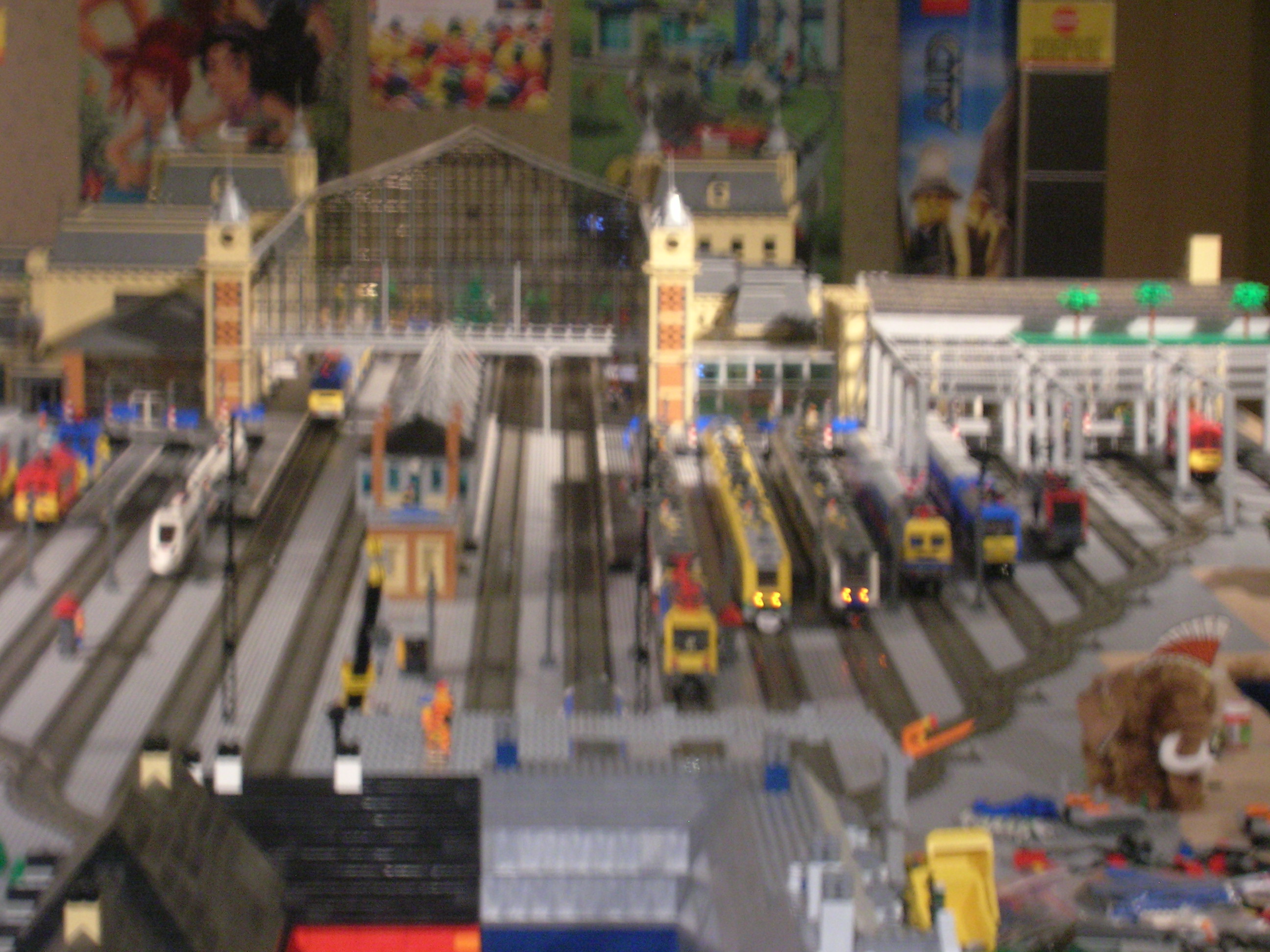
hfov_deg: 19.3
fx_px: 3742
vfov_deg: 14.5
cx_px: 635
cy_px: 476
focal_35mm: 102
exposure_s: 1/2.7
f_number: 4.9
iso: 200
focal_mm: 17.1
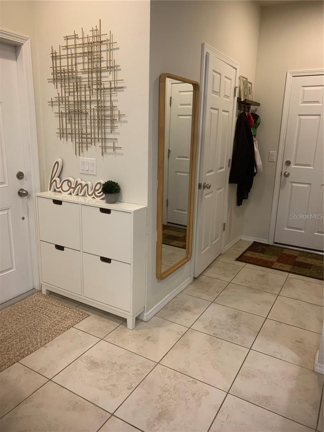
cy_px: 216
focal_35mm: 26
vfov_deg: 67.3
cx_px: 162
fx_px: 324
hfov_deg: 53.1
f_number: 1.8
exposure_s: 1/60
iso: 250
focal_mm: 4.25
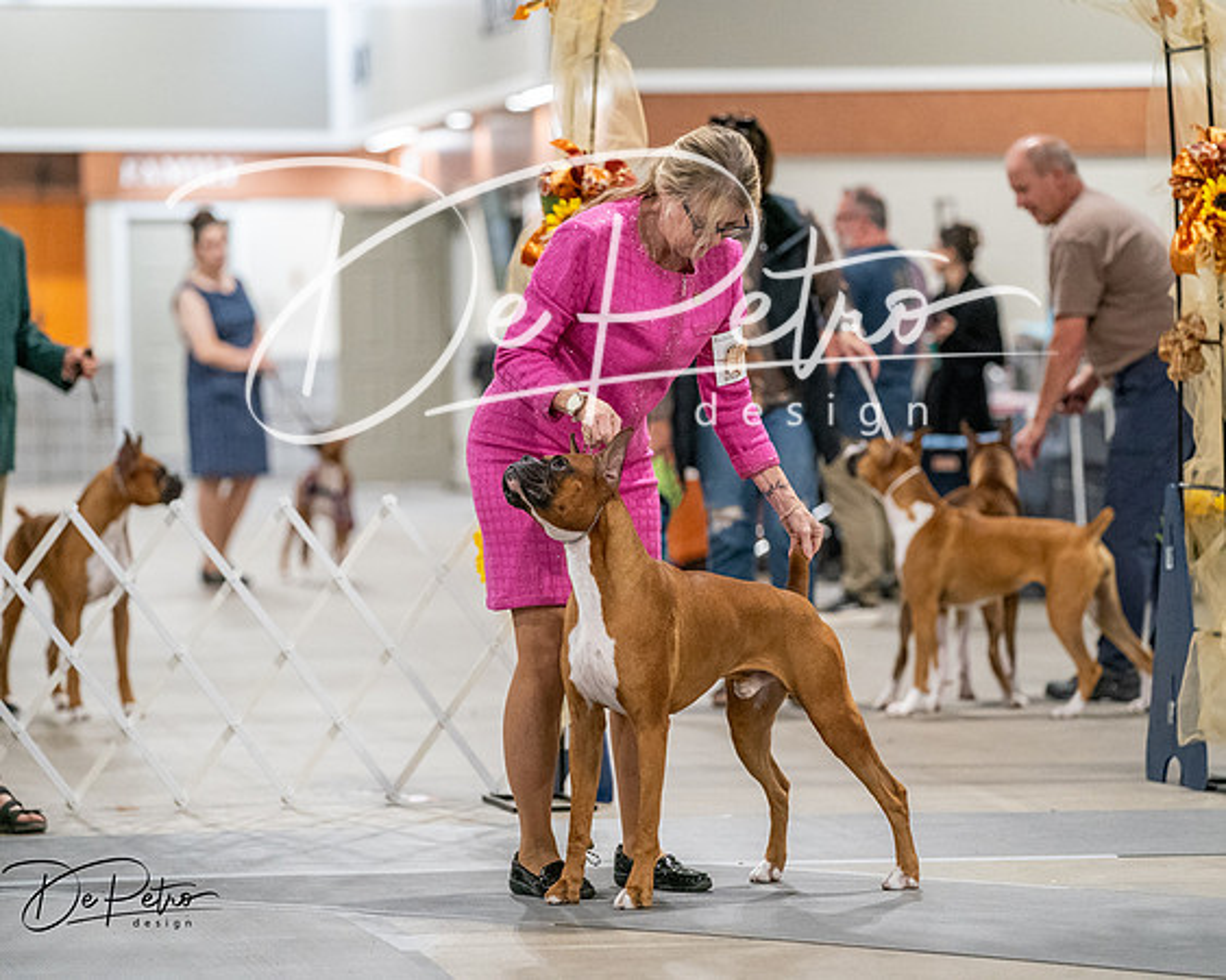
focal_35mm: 185
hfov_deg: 10.5
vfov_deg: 8.4
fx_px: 6699
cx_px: 613
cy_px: 490
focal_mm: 164
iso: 6400
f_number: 3.5
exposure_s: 1/250
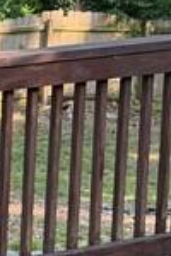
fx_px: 1211
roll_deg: +2.4
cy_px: 119
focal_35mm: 170
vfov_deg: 12.1
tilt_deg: -11.5
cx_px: -417
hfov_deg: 6.9
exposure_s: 1/217
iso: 160
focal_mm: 6.76
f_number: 1.78
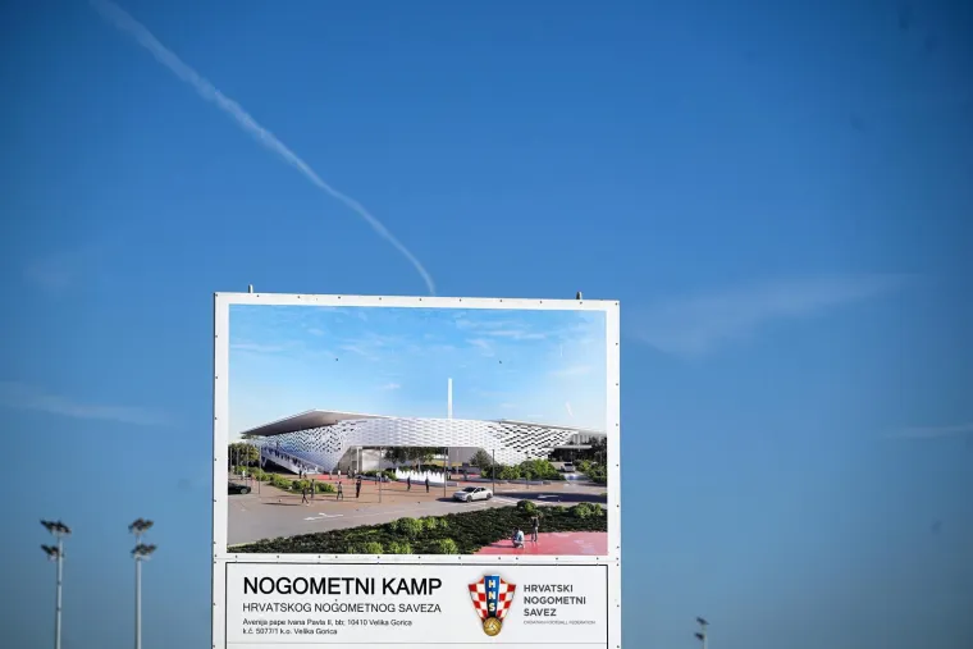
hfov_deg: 17.1
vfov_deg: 11.4
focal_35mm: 120
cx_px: 486
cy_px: 324
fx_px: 3244
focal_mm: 120
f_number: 5
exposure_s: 1/5000
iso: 250
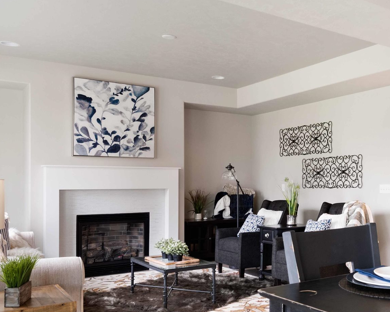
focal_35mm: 40
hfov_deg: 42.2
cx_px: 347
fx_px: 462
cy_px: 182
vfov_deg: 37.2
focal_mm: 16
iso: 320
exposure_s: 1/1.67
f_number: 8
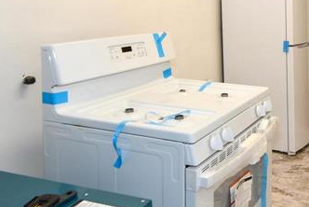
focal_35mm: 39
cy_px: 93
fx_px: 335
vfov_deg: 34.2
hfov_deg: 46.6
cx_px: 251
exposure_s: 1/60
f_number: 4
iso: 200
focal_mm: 12
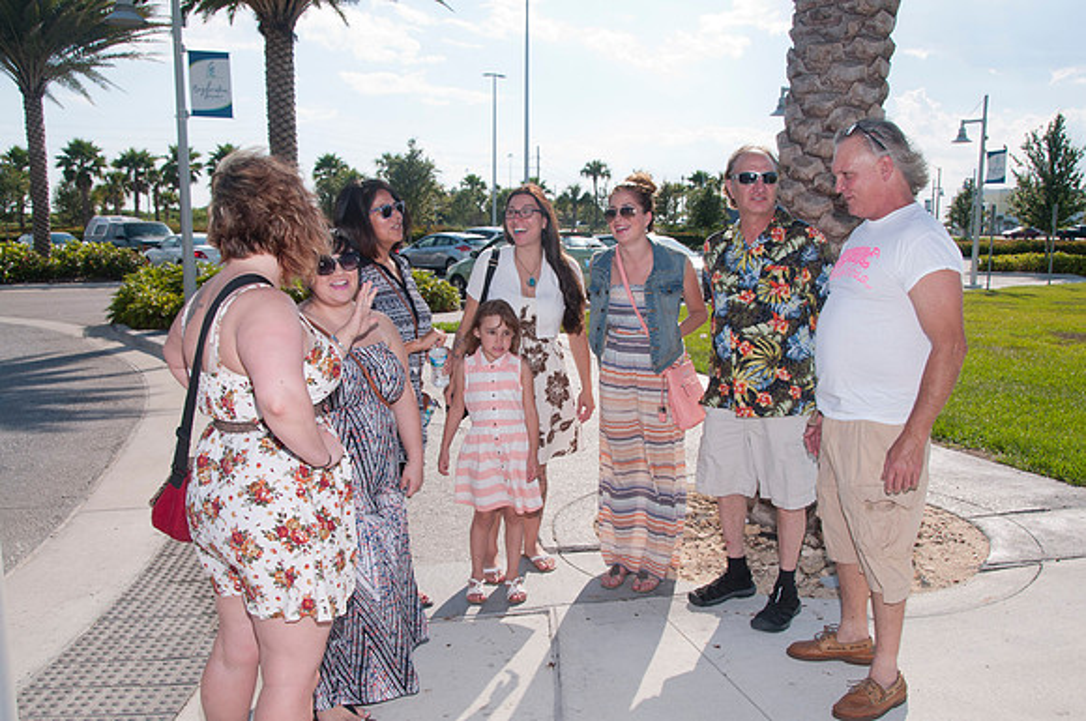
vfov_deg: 39.9
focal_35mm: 33
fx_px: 994
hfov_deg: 57.3
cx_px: 543
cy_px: 360
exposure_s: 1/250
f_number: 10
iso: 100
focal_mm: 22
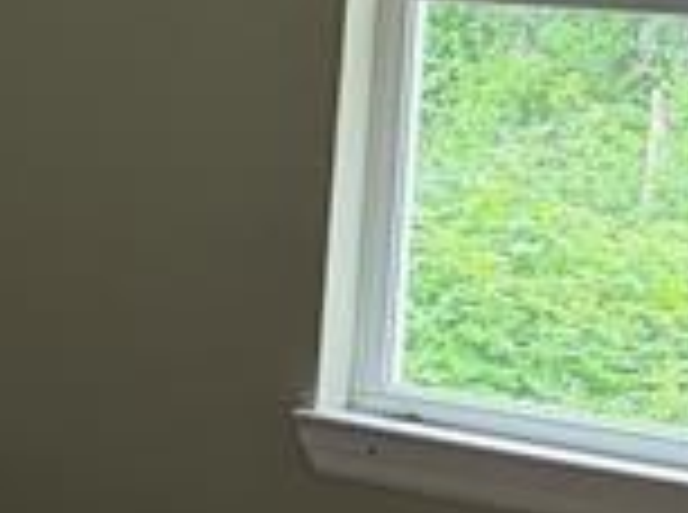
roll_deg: -2.6
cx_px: -369
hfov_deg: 11.7
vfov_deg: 9.2
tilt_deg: -4.7
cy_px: 130
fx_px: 3192
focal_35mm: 161
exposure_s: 1/105
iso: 200
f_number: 1.78
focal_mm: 6.76
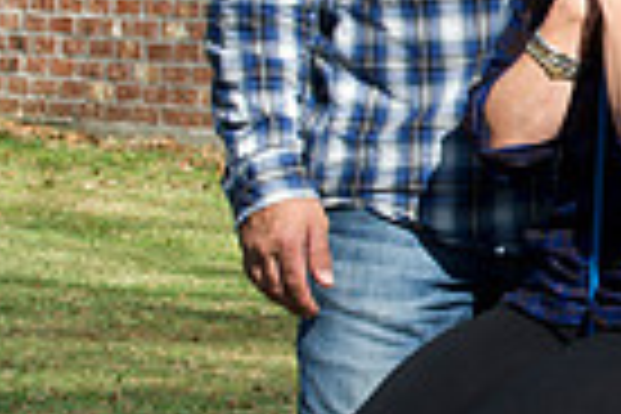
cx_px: 765
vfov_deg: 4.3
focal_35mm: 316
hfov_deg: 6.5
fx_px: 5451
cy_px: 72
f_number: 9
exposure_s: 1/250
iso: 400
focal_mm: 75
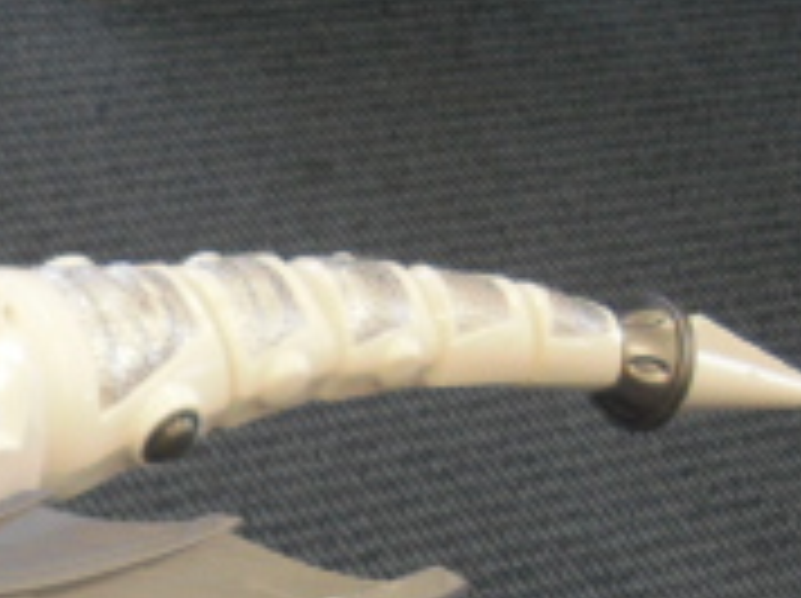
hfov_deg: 13.9
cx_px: -212
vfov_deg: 10.6
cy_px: 679
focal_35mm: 137
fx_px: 3166
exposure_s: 1/100
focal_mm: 6.2
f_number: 2.8
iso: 200
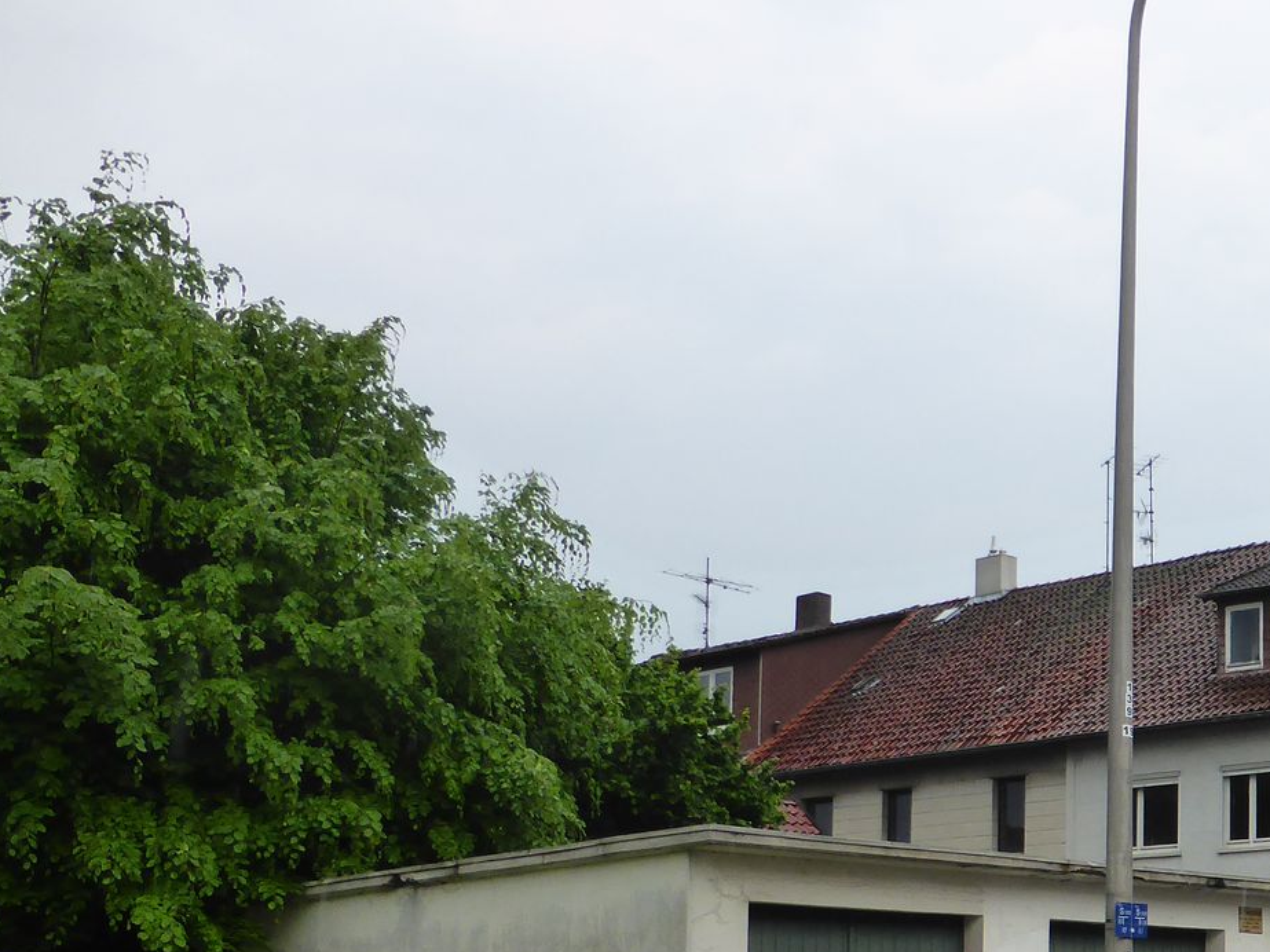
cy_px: 832
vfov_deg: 27.2
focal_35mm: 52
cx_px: 1324
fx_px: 1908
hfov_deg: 33.1
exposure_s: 1/320
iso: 160
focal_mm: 4.3
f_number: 3.3
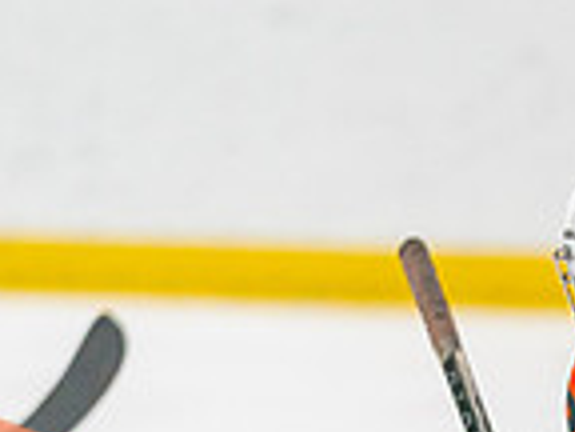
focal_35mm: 672
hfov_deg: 2.9
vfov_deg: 2.2
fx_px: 11162
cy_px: 690
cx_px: 767
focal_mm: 173
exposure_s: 1/1250
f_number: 2.8
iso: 3200
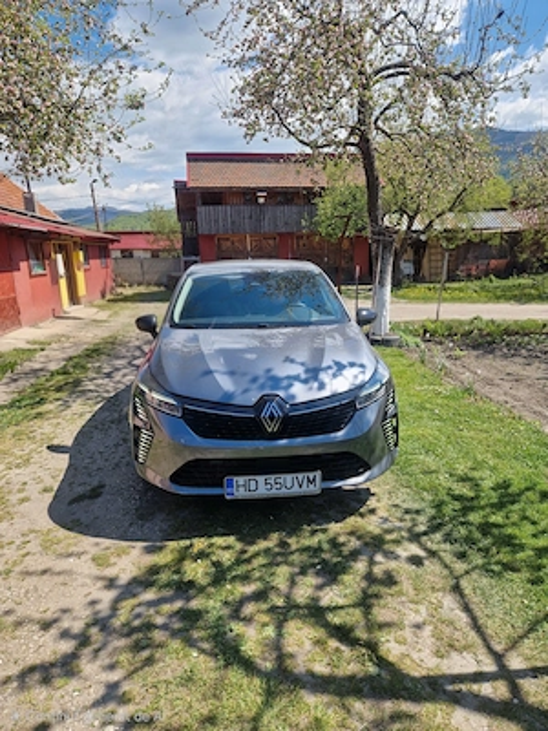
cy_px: 366
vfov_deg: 73.9
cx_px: 274
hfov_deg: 58.9
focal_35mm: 23
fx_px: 485
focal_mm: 5.4
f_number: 1.8
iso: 50
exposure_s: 1/1111
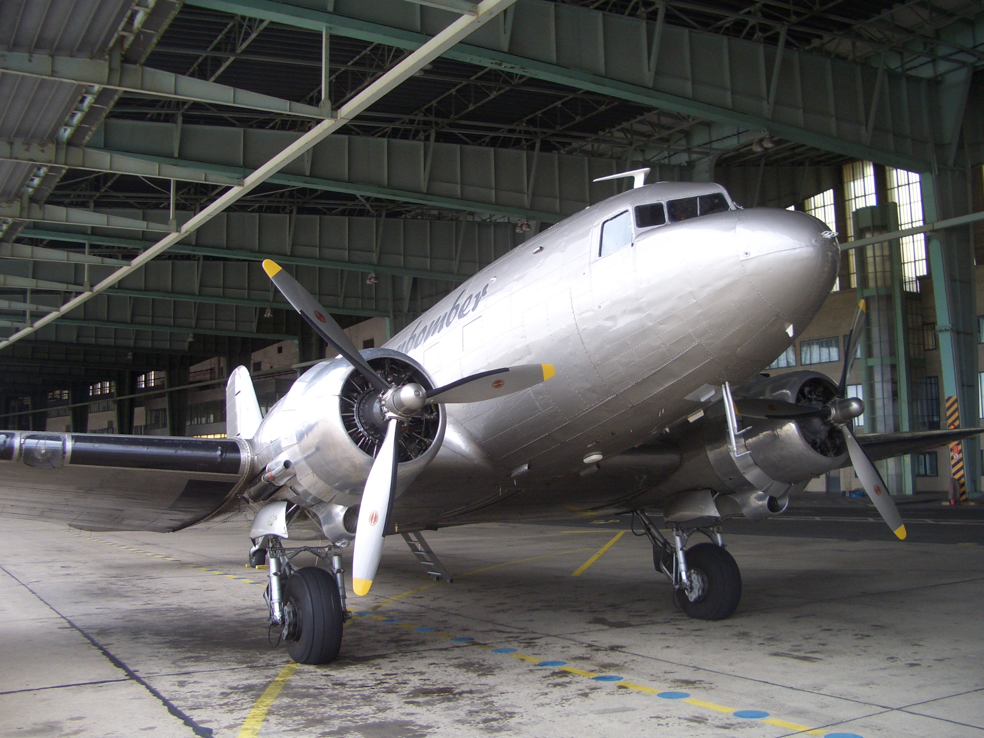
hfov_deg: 52.6
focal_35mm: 35
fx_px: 995
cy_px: 369
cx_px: 492
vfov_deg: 40.7
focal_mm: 5.8
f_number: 2.6
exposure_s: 1/80
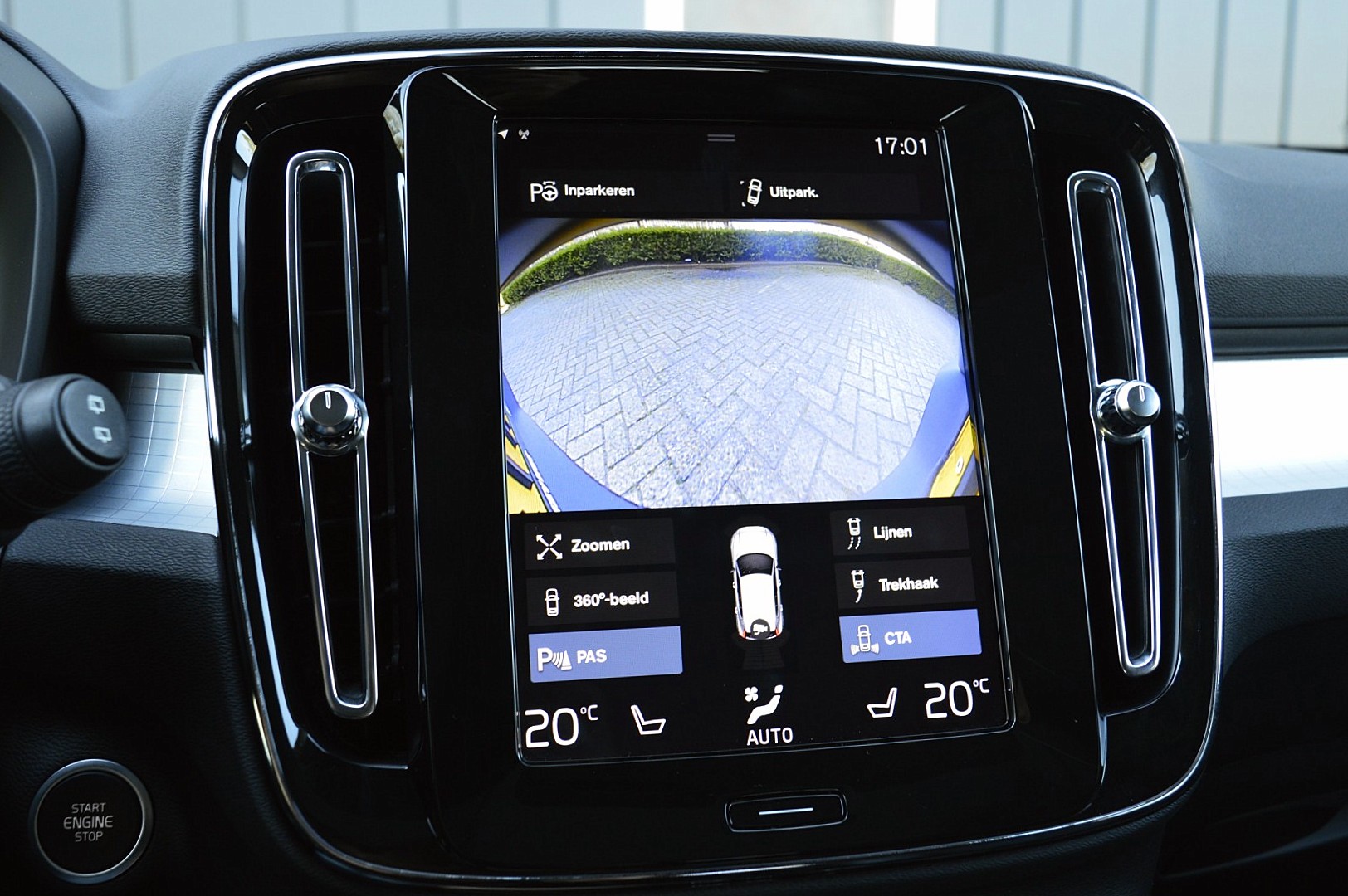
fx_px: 1235
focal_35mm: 33
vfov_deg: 39.9
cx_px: 674
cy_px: 448
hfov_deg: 57.3
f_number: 5.6
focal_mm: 22
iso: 800
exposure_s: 1/60
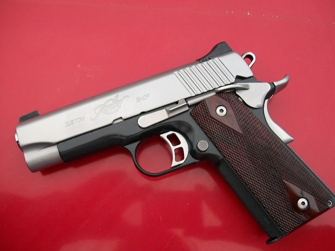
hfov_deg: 51.4
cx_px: 168
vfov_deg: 39.7
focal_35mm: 36
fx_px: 348
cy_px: 126
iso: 80
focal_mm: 6
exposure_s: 1/30
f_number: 2.7
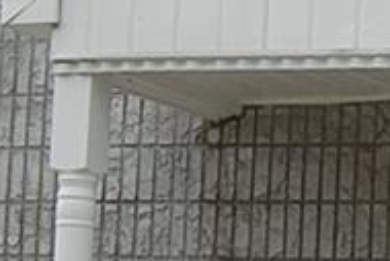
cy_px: 353
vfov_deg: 7.3
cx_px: 614
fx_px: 2013
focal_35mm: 186
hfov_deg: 10.6
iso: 200
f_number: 8
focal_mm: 23
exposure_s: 1/250
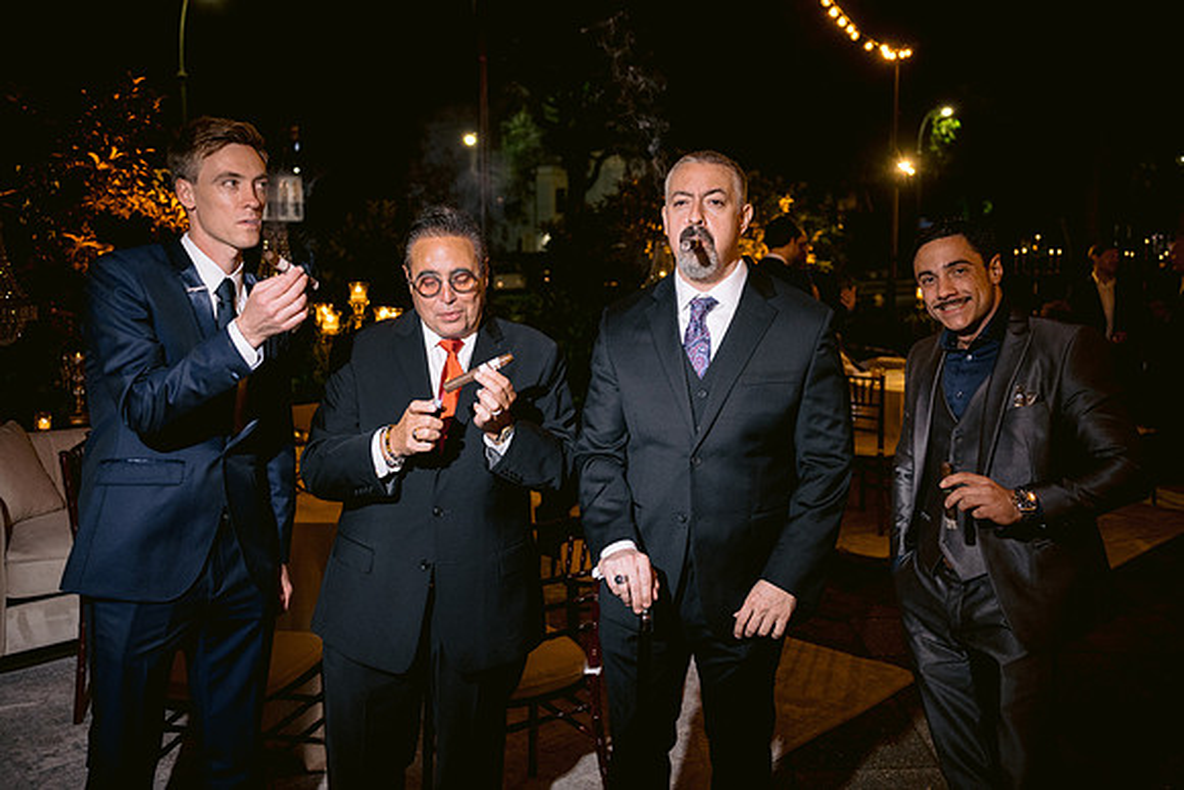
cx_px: 638
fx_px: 1032
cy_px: 349
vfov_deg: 41.8
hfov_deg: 59.6
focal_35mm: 31
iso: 800
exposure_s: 1/80
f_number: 2.8
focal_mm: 28
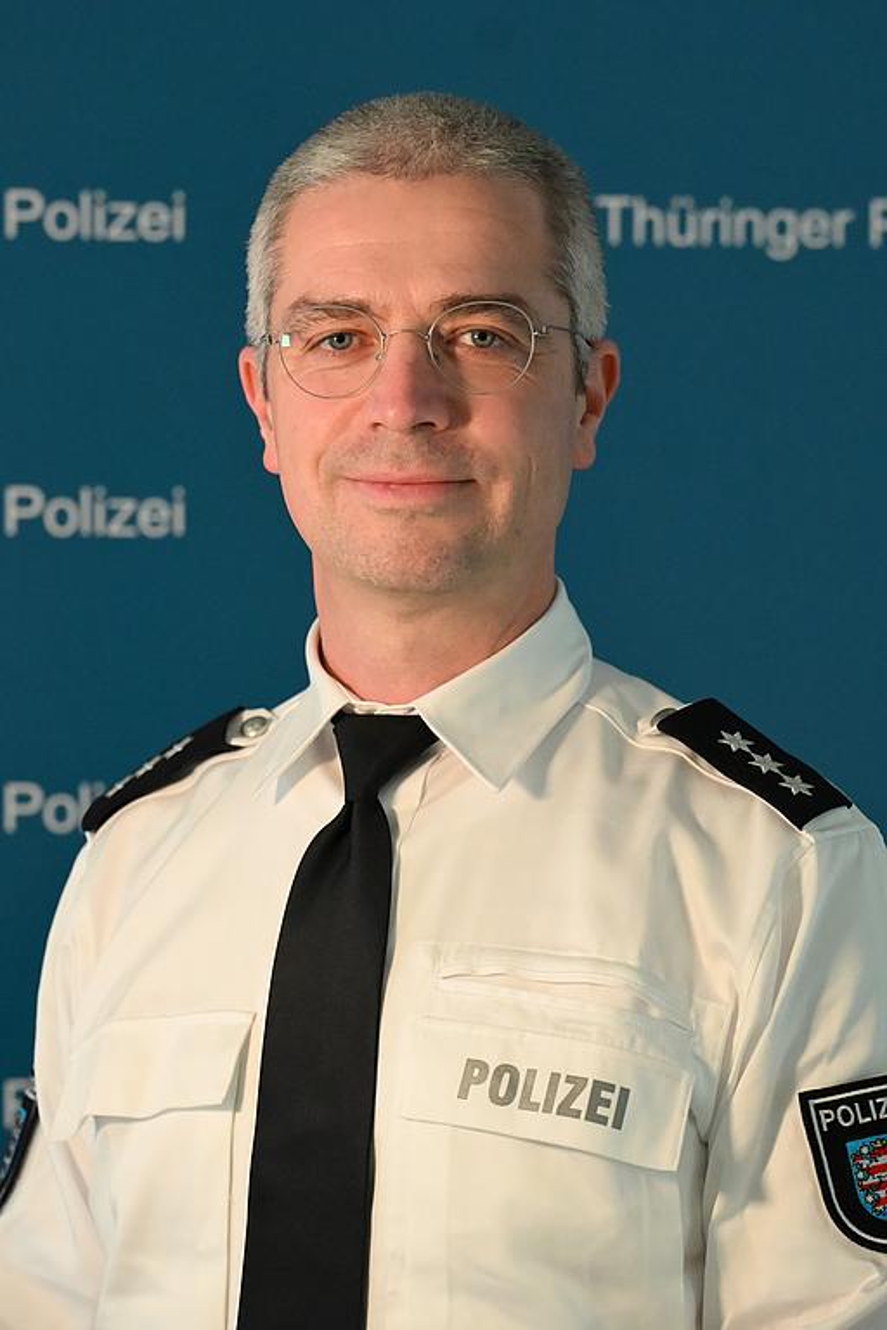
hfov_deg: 11.4
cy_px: 665
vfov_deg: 17.1
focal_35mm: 120
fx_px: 4435
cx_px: 444
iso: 8000
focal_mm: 120
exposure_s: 1/500
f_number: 4
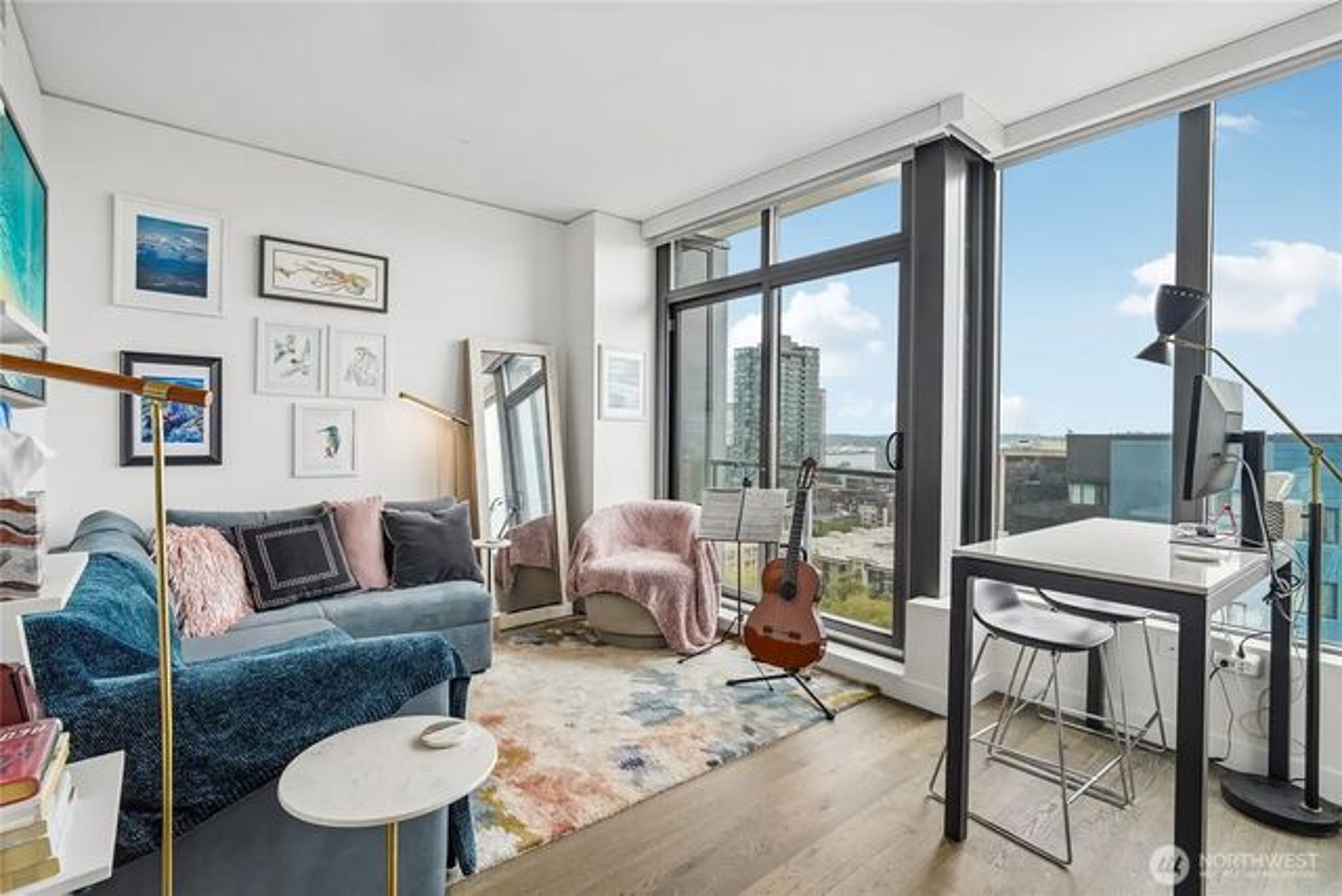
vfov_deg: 73.8
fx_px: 597
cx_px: 671
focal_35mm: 16
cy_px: 448
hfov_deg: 96.7
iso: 1600
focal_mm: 16
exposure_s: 1/320
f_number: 8
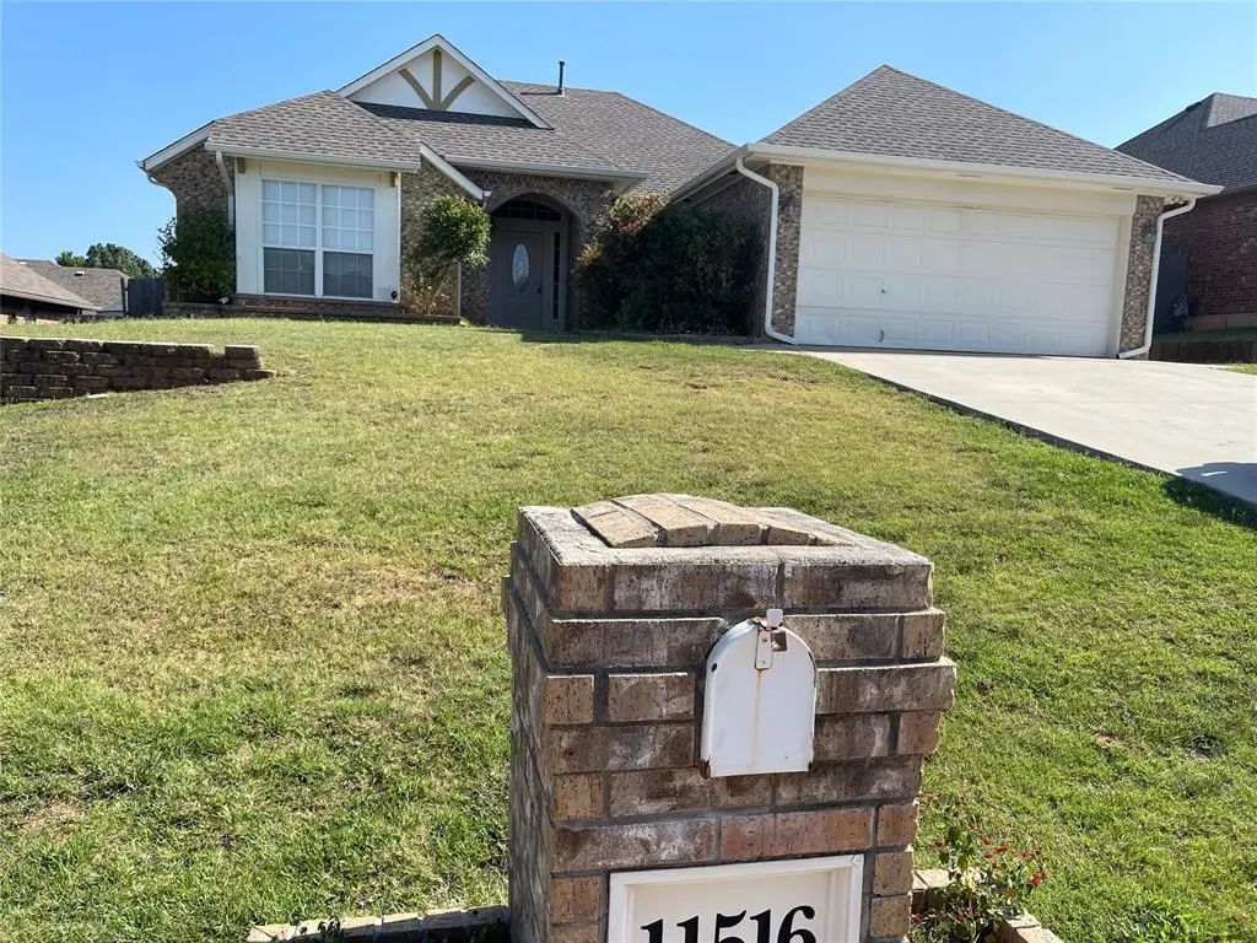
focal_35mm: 25
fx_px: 908
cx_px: 628
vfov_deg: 54.9
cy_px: 472
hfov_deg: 69.4
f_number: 1.6
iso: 32
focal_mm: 5.1
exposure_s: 1/2336
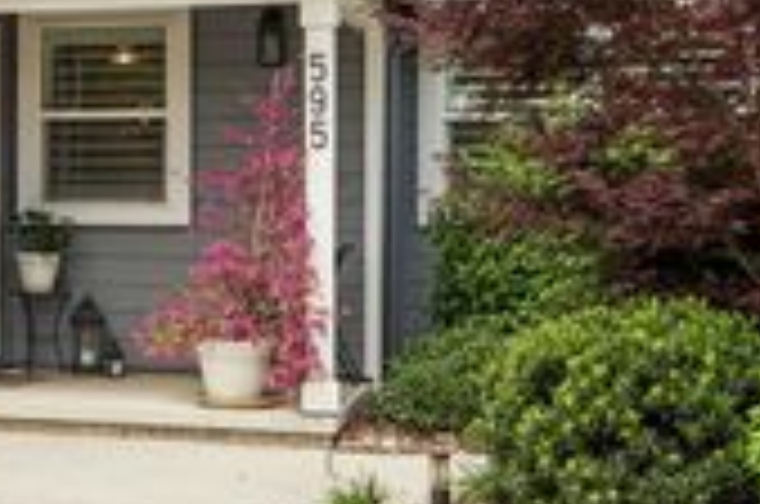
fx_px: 1780
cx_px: -90
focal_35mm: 84
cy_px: 128
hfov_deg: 22.6
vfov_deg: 16.0
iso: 640
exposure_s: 1/400
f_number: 11
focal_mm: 28.5
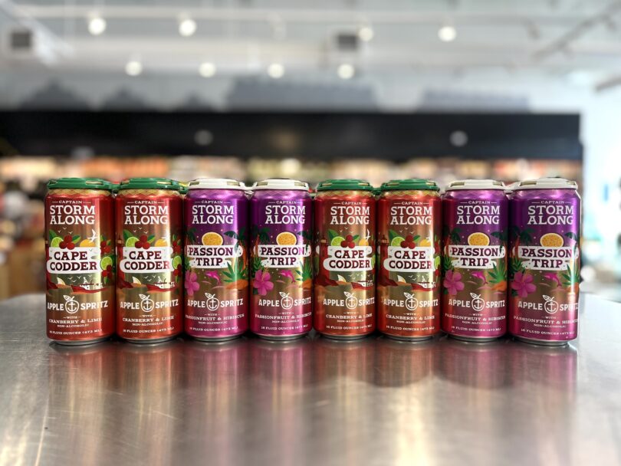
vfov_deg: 53.1
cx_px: 310
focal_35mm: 26
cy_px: 233
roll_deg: -0.1
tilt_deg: -1.7
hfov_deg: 67.3
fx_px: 467
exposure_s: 1/120
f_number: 1.6
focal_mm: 5.1
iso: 64
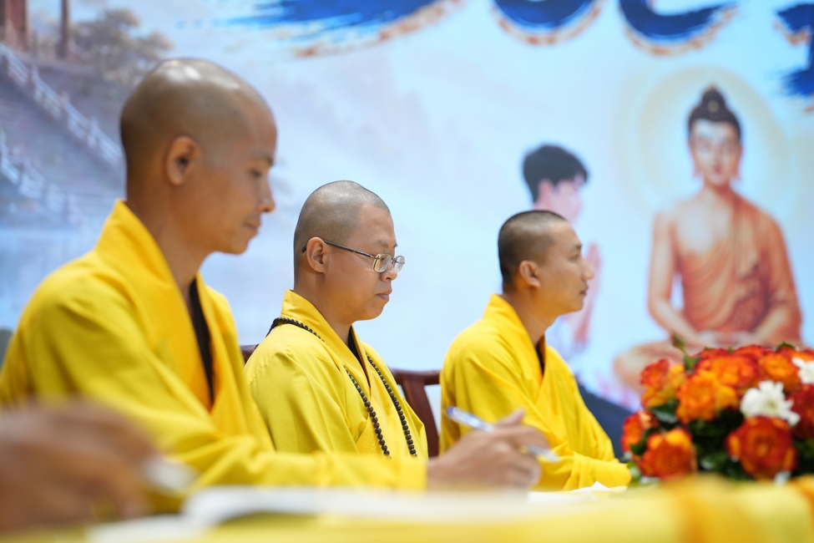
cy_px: 272
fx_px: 1650
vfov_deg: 18.7
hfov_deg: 27.7
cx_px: 407
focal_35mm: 73
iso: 1250
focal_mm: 73
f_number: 2.5
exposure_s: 1/125
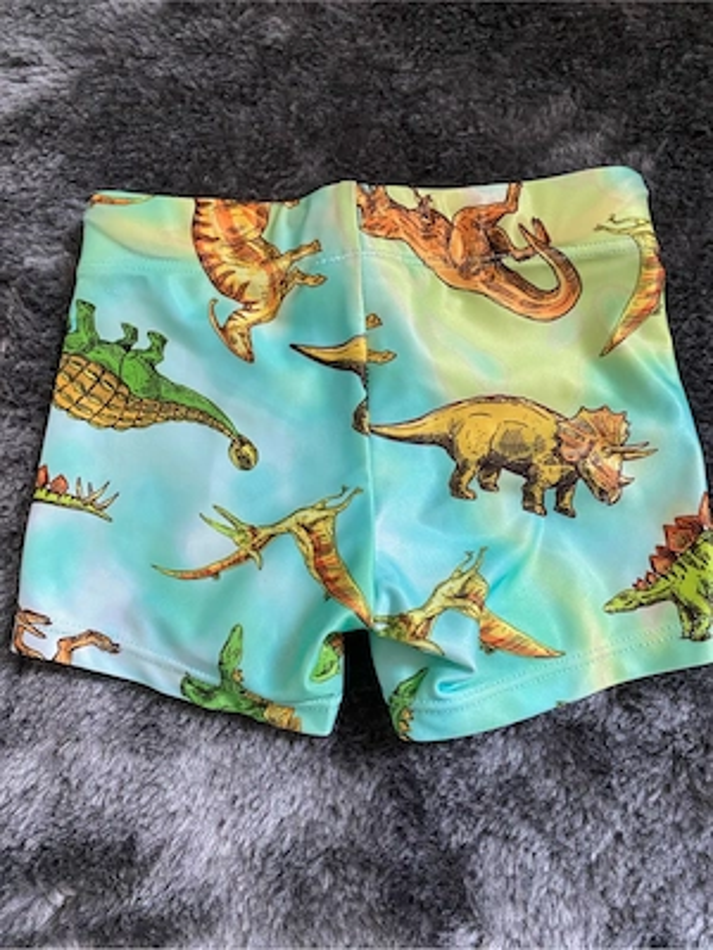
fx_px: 714
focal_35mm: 26
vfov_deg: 67.3
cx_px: 356
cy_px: 475
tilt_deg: -78.4
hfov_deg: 53.1
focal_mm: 4.25
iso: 250
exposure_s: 1/60
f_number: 1.8
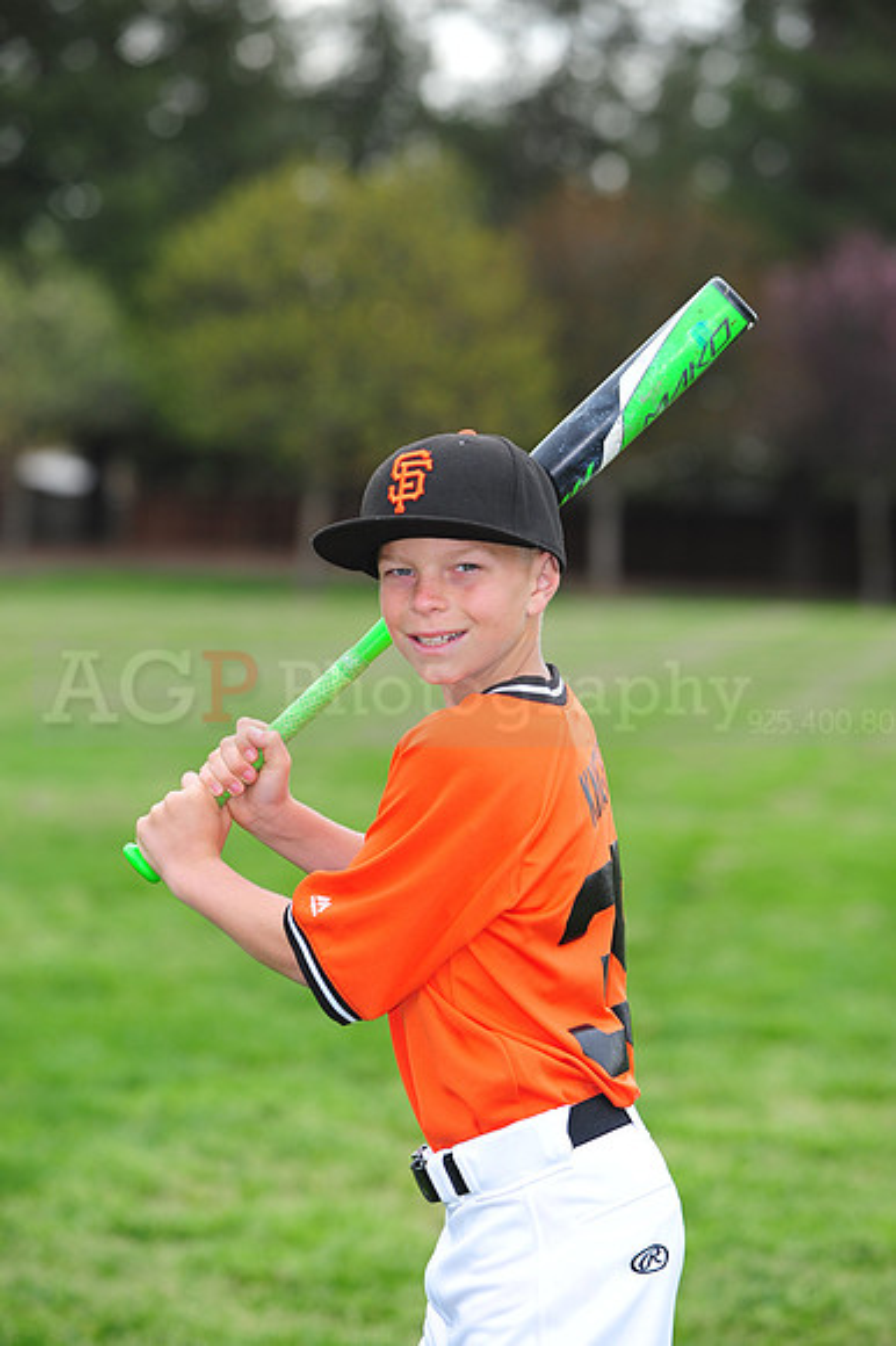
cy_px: 673
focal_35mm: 145
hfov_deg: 9.5
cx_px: 448
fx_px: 5419
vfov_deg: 14.2
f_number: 5
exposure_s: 1/400
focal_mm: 145
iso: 400
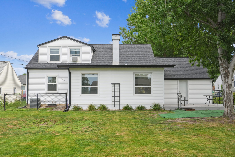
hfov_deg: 53.1
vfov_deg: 36.9
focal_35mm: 36
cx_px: 119
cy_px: 81
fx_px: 235
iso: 400
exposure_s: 1/151
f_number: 9
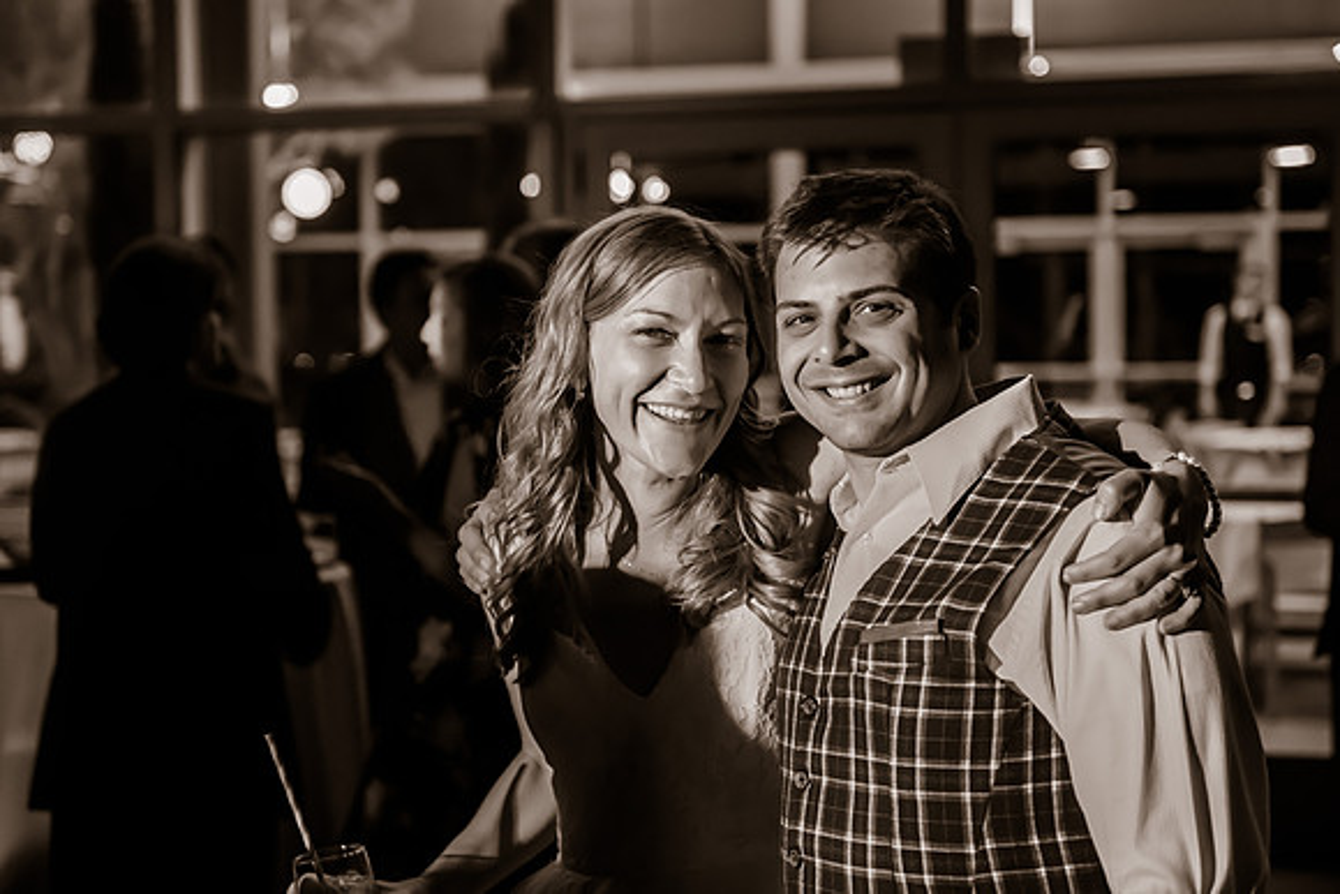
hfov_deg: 30.6
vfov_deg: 20.7
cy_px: 386
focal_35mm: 66
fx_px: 2446
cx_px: 574
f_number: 2.8
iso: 8000
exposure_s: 1/100
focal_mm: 56
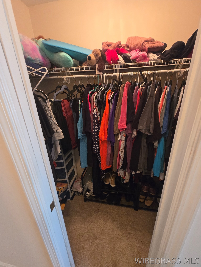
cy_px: 134
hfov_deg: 89.9
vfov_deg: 106.2
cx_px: 100
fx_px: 101
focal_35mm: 13
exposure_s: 1/60
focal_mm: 1.7
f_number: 2.2
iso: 500
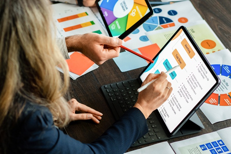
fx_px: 814
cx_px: 116
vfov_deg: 10.8
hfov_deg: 16.1
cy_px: 77
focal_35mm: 127
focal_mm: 85
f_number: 2.8
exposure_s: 1/160
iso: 800
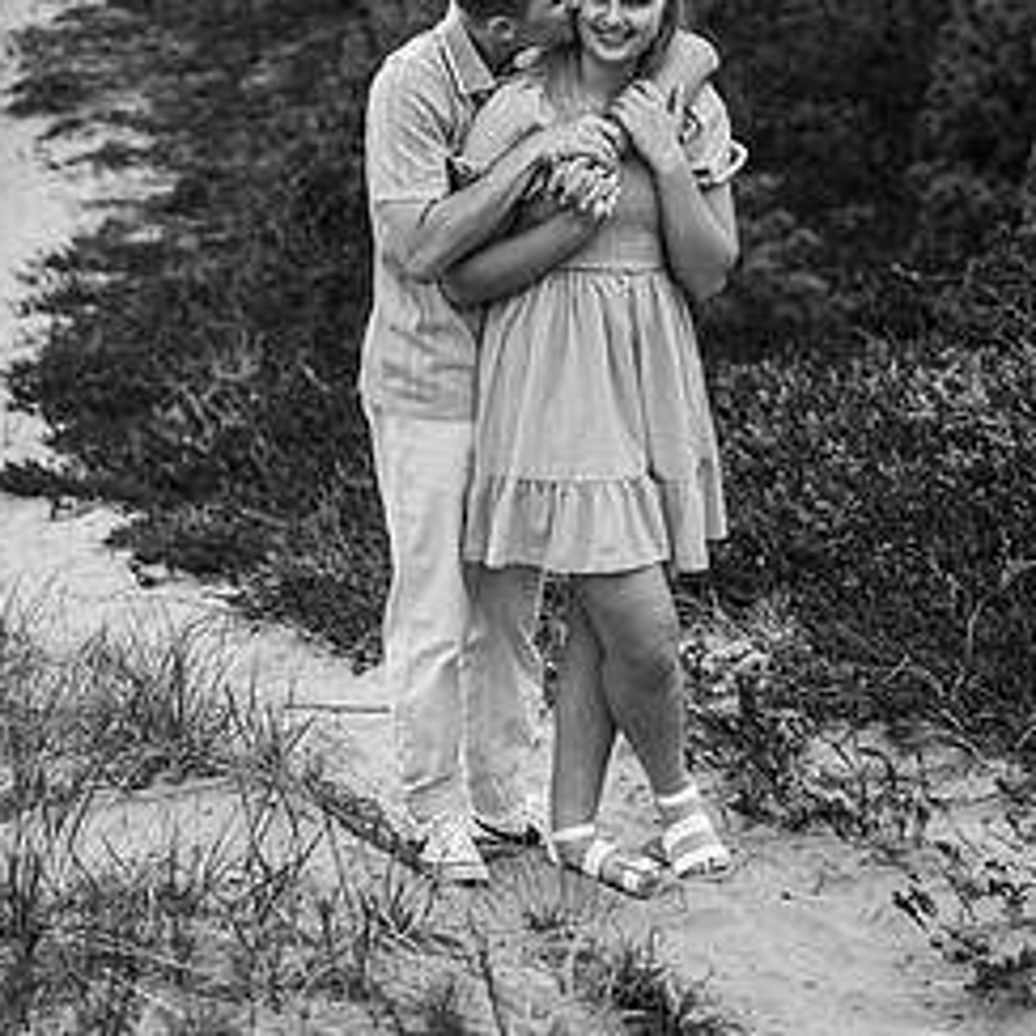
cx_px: 442
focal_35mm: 80
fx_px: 2709
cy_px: 267
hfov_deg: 21.6
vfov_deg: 21.5
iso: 320
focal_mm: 51
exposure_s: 1/1000
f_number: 2.8
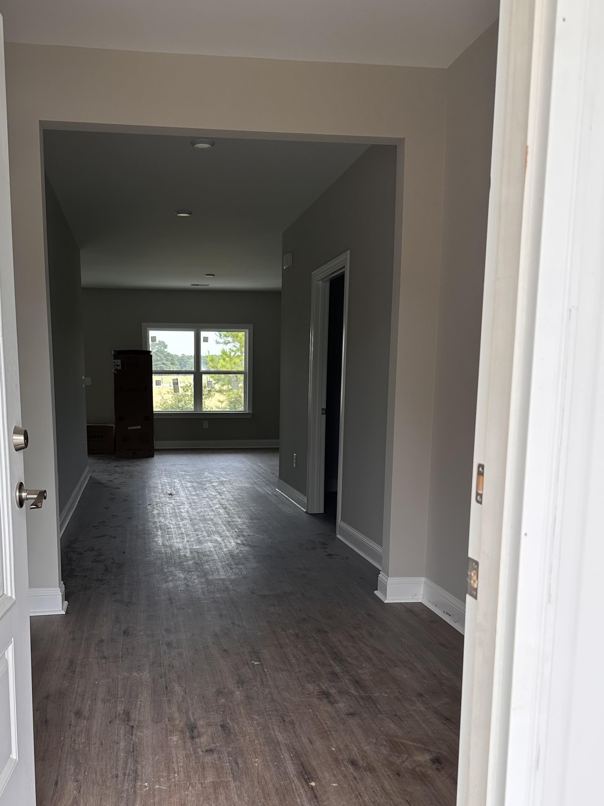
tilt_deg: -7.8
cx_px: 226
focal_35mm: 31
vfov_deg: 57.8
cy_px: 490
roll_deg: -1.3
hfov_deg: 45.1
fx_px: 721
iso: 80
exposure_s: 1/284
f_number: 1.78
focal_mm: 6.86
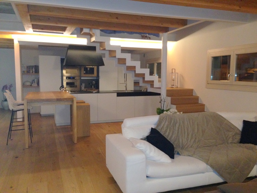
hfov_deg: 55.4
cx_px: 128
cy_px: 96
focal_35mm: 33
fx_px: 245
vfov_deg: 42.9
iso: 400
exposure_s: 1/16
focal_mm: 4.12
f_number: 2.4
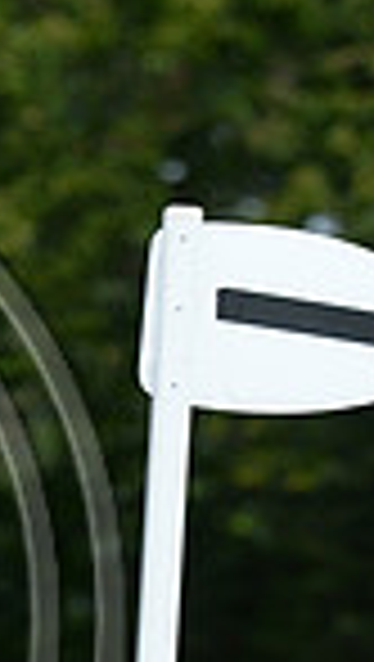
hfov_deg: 0.9
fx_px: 23926
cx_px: -464
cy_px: 536
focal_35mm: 1361
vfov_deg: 1.6
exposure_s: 1/1000
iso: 800
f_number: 7.1
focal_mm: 330
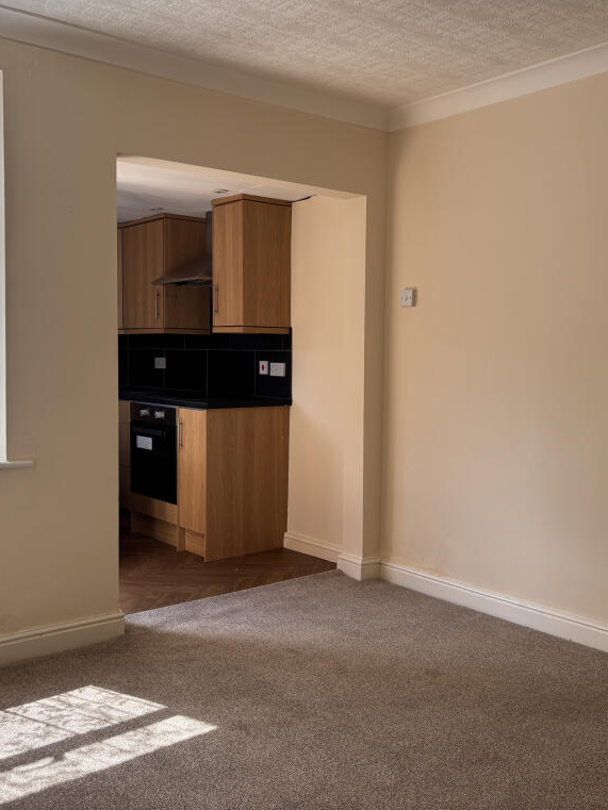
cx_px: 330
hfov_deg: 40.7
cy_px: 402
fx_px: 819
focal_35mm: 35
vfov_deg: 52.6
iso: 50
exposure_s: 1/320
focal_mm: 5.96
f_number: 1.6
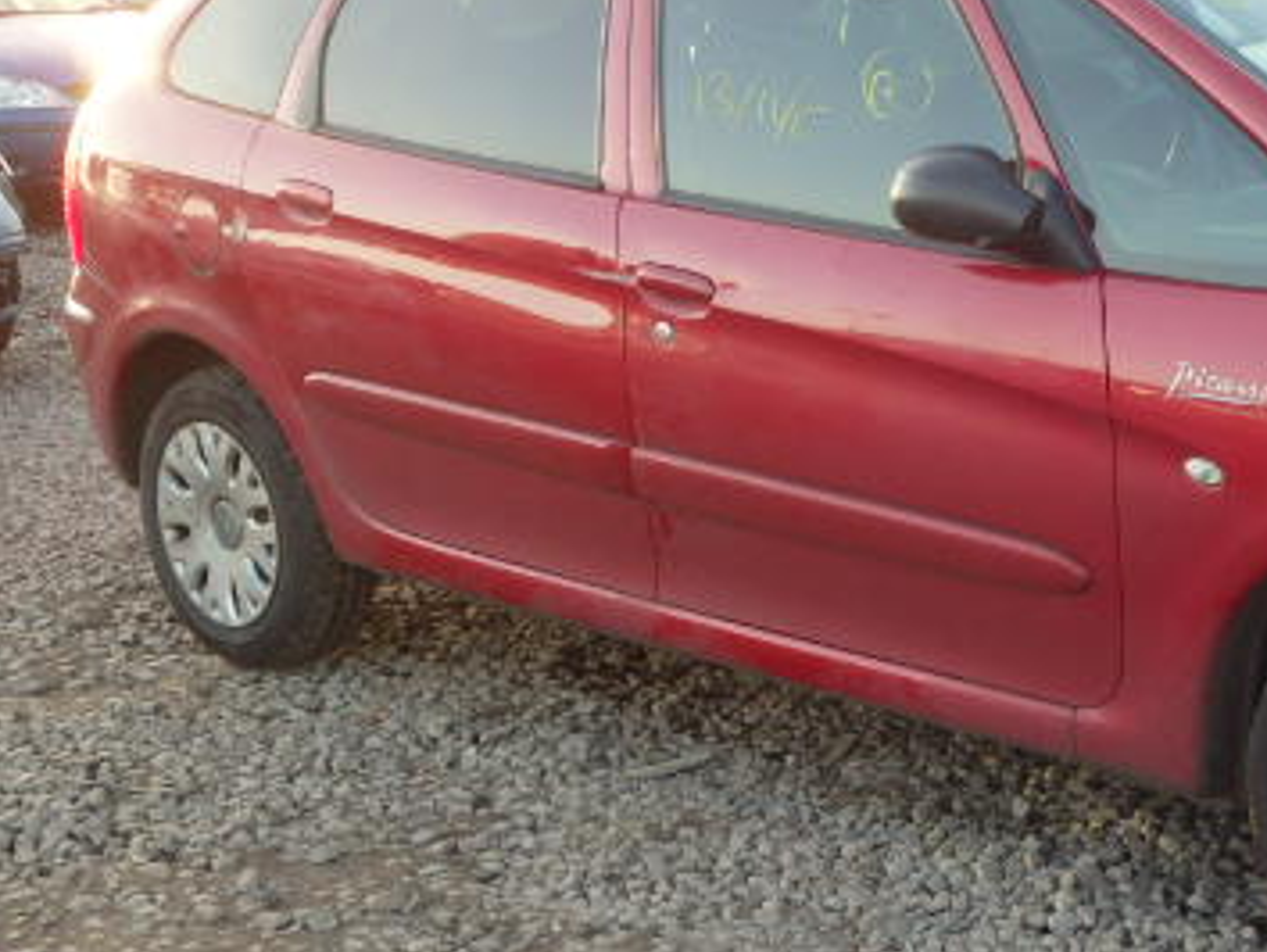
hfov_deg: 28.7
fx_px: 2381
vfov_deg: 22.6
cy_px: 562
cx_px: 1135
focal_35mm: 65
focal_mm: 6.4
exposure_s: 1/80
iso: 200
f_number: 4.5
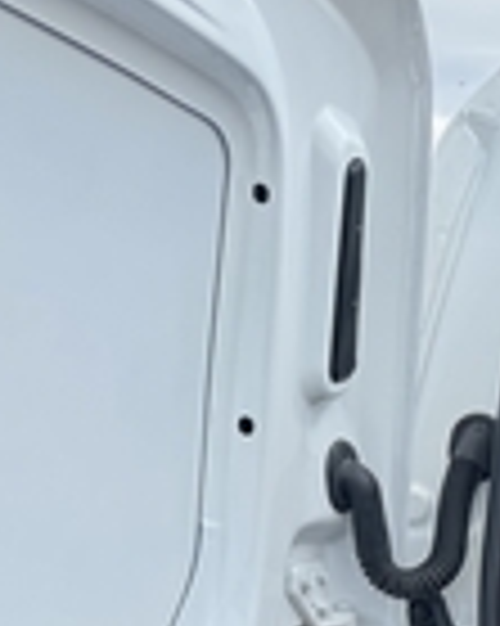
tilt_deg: -13.3
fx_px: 1593
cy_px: 777
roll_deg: -1.1
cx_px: 1117
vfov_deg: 20.6
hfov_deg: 13.9
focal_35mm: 86
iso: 80
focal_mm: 6.76
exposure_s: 1/995
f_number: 1.78
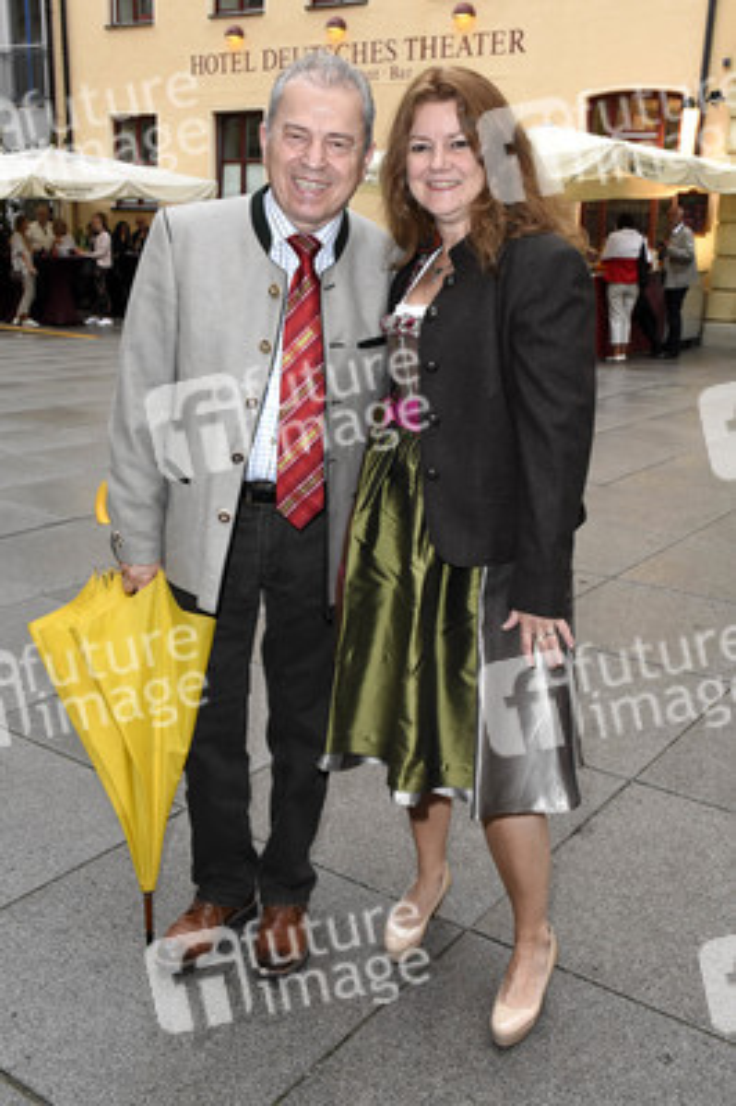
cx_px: 368
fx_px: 1060
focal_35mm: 34
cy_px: 553
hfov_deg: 38.3
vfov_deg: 55.1
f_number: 6.3
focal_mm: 23
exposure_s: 1/160
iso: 1600
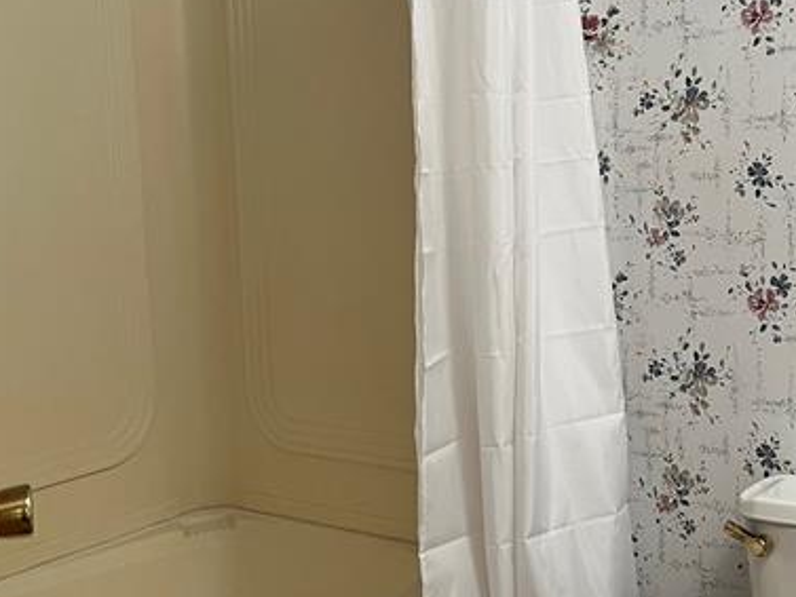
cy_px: 211
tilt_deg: -4.1
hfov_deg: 35.6
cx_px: 564
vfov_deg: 27.4
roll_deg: +1.8
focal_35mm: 53
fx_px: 1219
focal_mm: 5.7
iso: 100
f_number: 1.5
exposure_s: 1/60
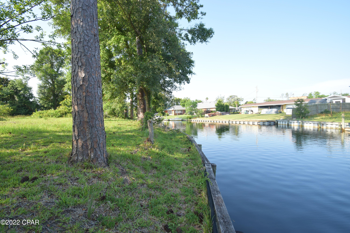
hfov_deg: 100.4
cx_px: 175
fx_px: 146
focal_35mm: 15
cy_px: 116
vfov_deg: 77.3
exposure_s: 1/250
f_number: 8
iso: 280
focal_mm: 10
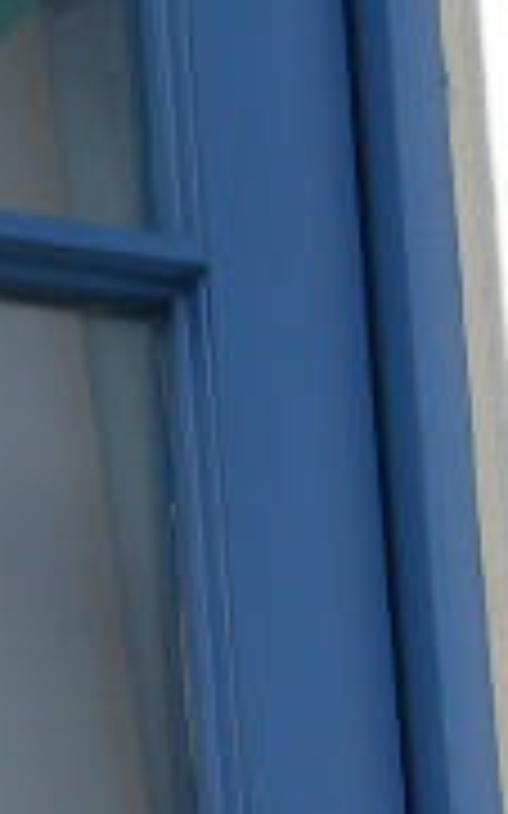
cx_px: -126
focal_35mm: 554
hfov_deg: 2.4
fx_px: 12282
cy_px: 756
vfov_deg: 3.8
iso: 100
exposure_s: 1/301
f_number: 7.1
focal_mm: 30.6
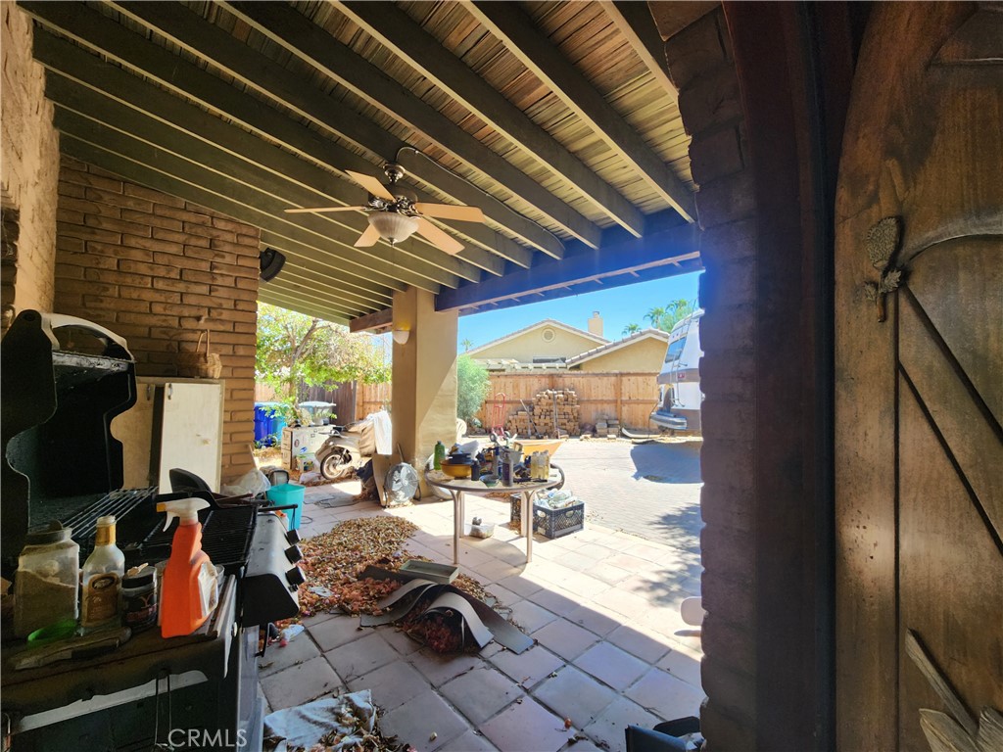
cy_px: 376
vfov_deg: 89.9
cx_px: 502
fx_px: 377
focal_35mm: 13
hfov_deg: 106.2
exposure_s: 1/159
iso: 50
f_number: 2.2
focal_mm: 2.2
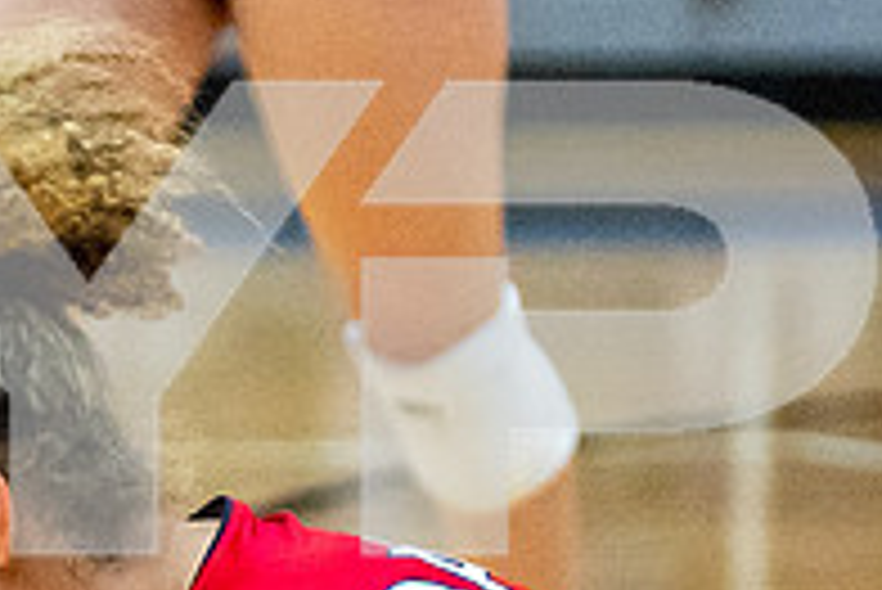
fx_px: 16598
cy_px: 506
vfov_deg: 2.0
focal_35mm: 677
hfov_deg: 3.0
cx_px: 129
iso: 2000
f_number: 2.8
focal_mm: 109
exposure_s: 1/1600
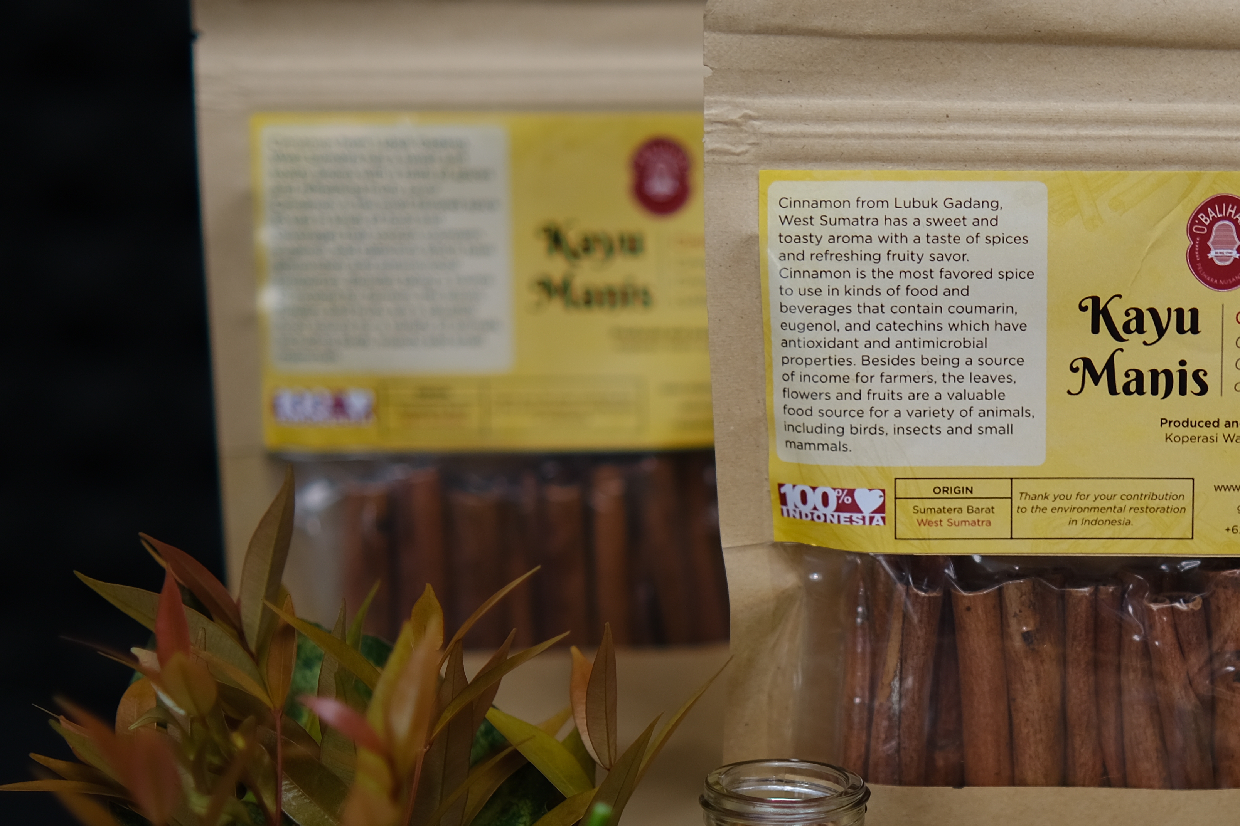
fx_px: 3341
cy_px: 731
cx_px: 976
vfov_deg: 14.0
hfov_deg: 20.8
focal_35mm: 97
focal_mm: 33
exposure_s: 1/250
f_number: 1.4
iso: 80
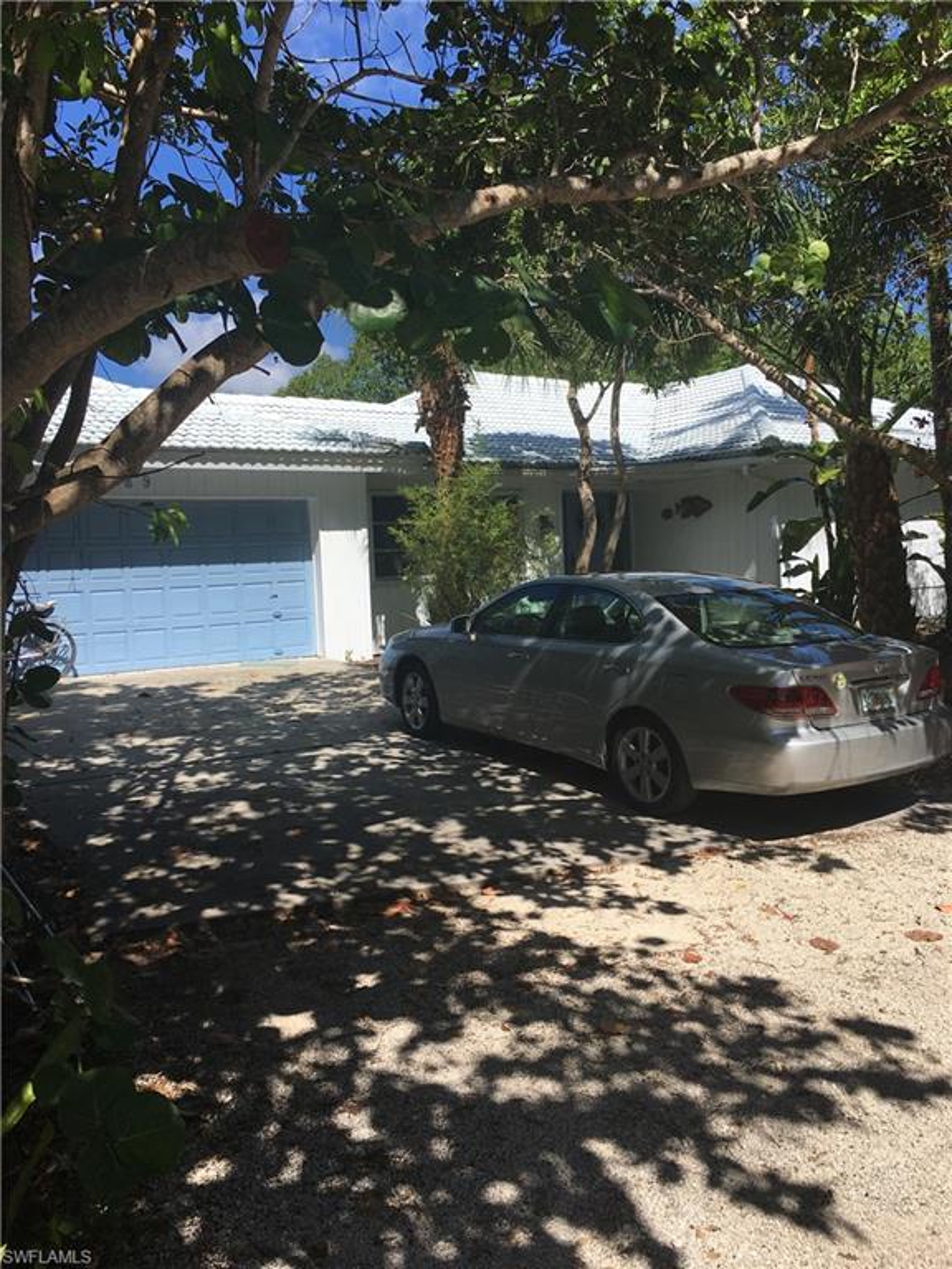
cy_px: 634
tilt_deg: -2.9
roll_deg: +3.9
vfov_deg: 61.7
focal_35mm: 29
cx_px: 476
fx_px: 1063
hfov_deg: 48.2
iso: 25
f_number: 2.2
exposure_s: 1/1672
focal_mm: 4.15
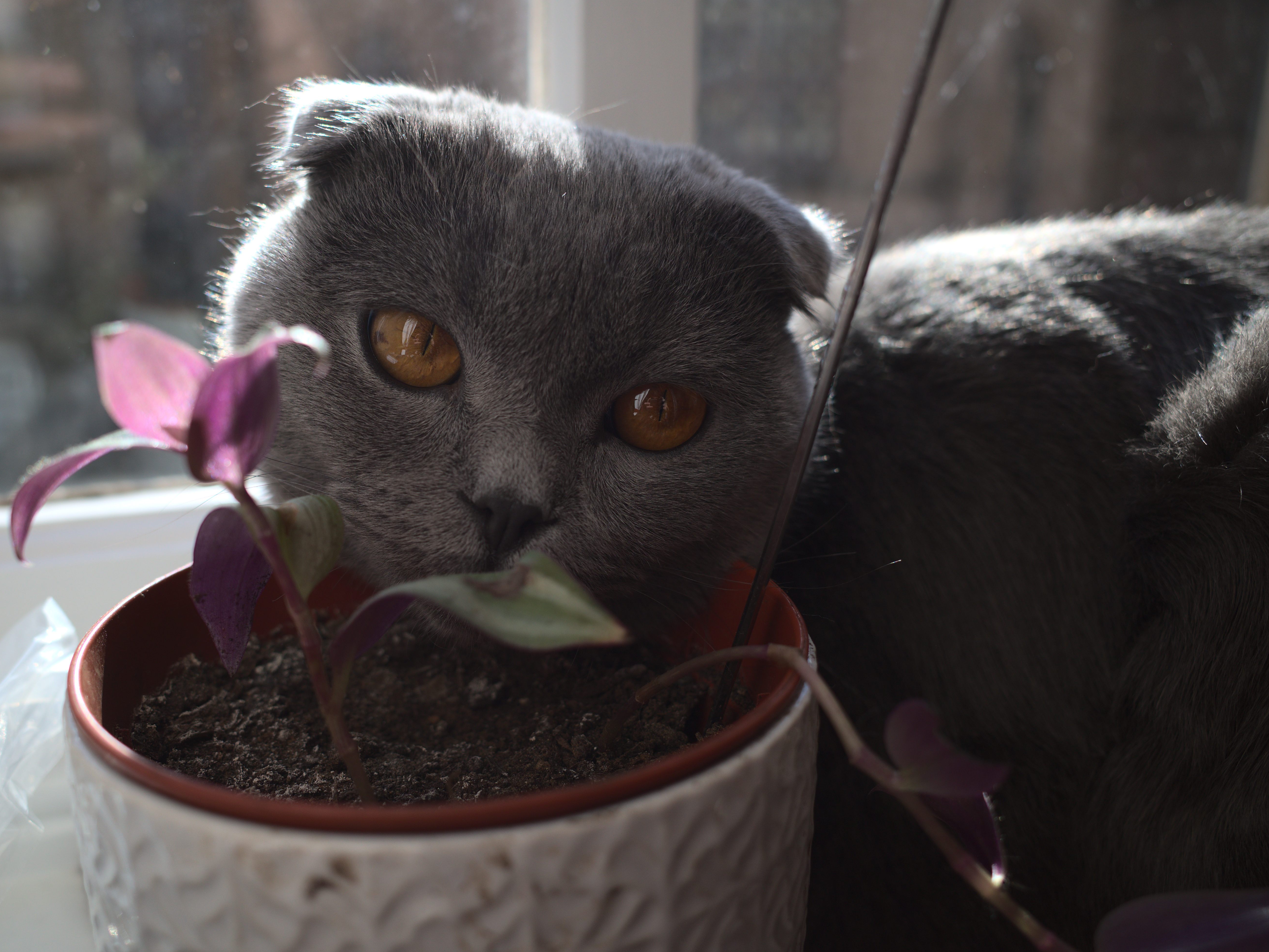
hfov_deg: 58.1
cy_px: 470
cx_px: 550
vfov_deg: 45.4
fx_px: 1136
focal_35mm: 31
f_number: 2.8
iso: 200
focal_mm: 18.3
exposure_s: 1/1000
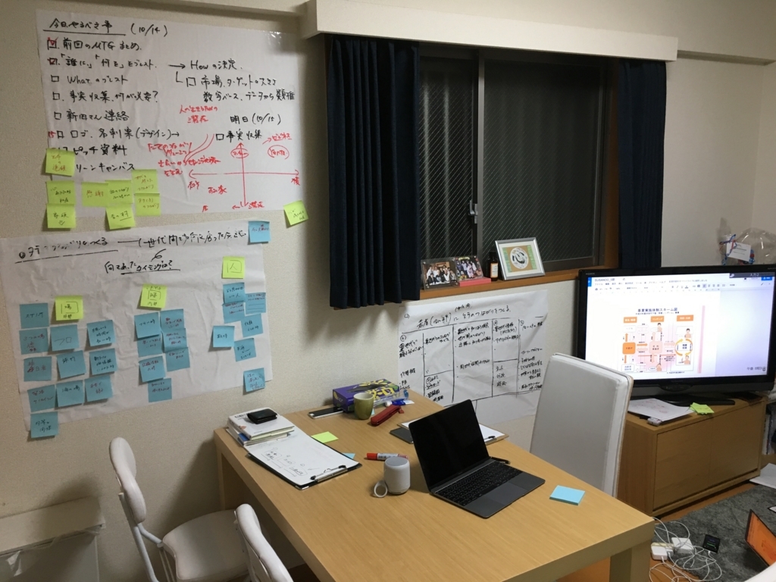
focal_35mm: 29
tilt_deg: -10.7
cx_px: 388
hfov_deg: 61.7
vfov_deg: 48.2
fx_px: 650
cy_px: 291
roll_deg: +0.6
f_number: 2.2
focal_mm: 4.15
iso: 80
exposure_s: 1/30
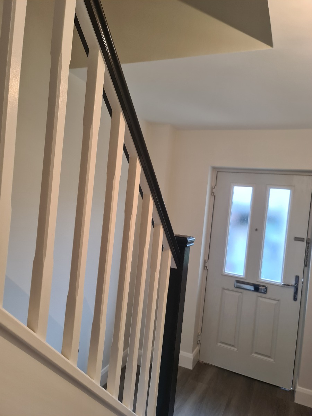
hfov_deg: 54.9
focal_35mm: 25
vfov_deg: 69.4
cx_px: 156
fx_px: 300
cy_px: 208
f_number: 1.8
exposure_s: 1/100
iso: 200
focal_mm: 7
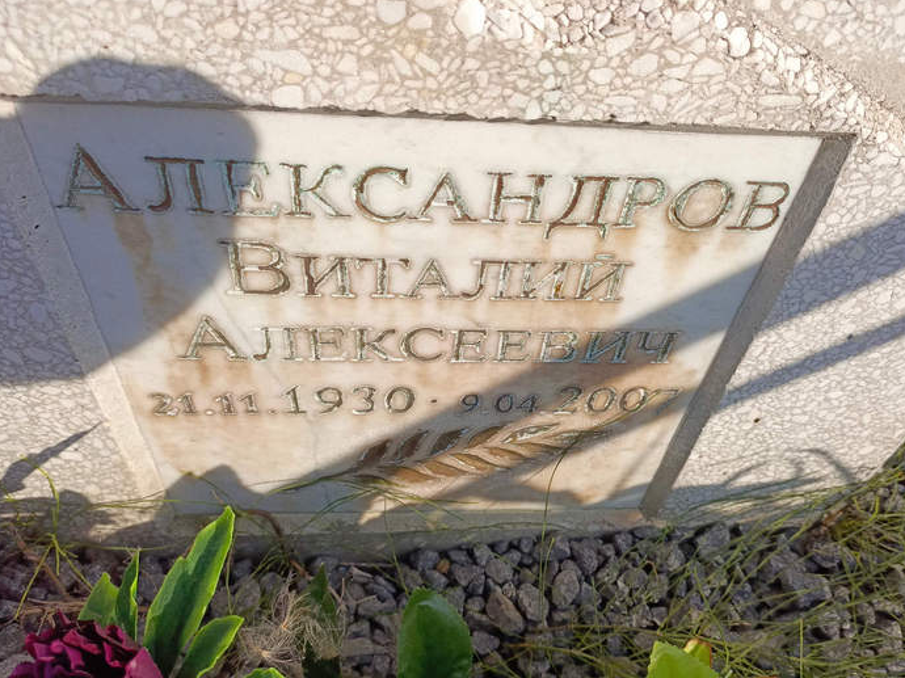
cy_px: 348
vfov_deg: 48.2
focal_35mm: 29
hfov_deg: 61.5
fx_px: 758
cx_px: 500
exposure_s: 1/1323
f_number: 1.69
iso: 107
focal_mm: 4.76
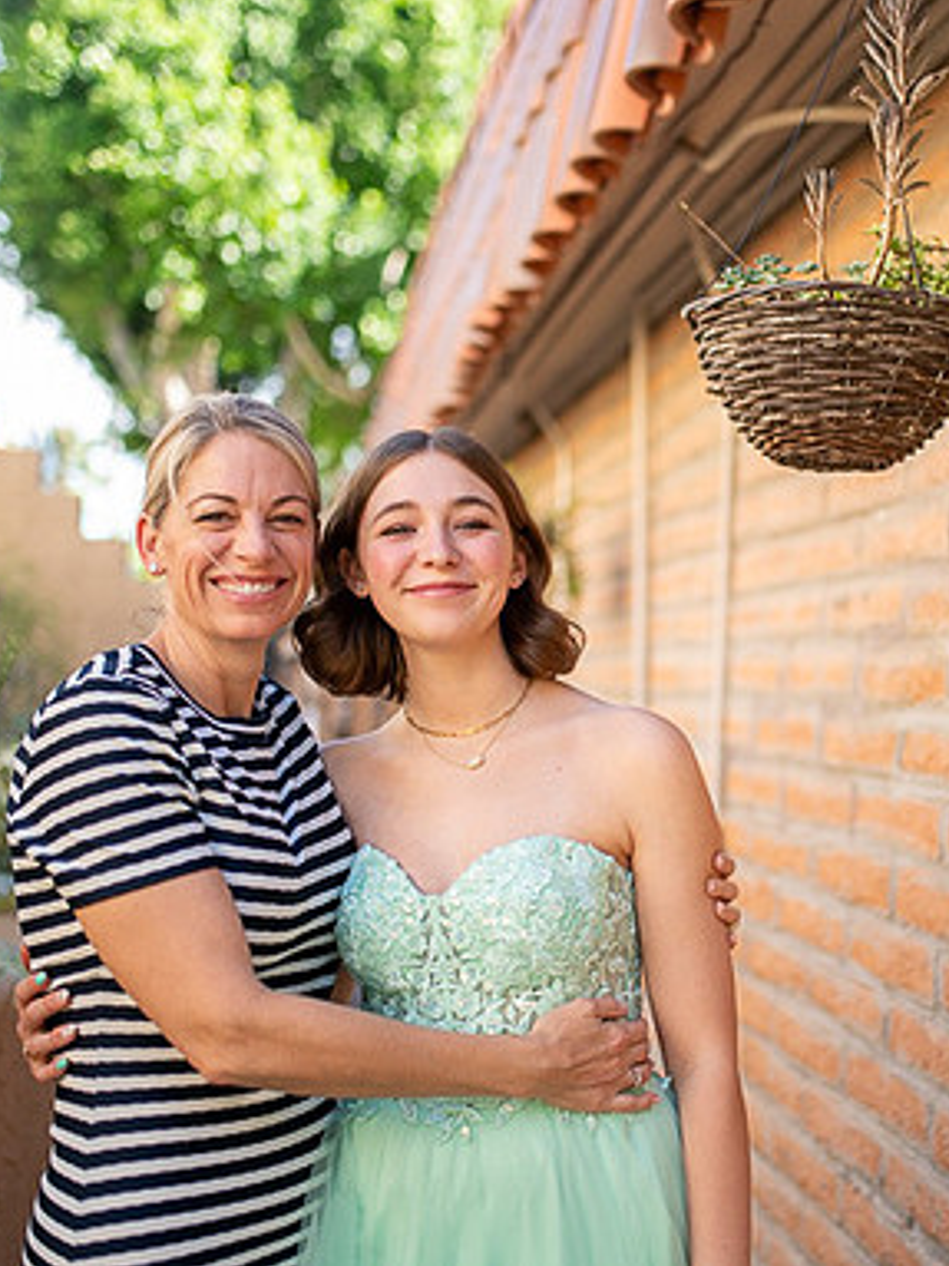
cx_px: 701
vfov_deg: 37.5
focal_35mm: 51
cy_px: 631
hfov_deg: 28.2
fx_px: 1865
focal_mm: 35
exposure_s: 1/2500
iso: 400
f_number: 1.4
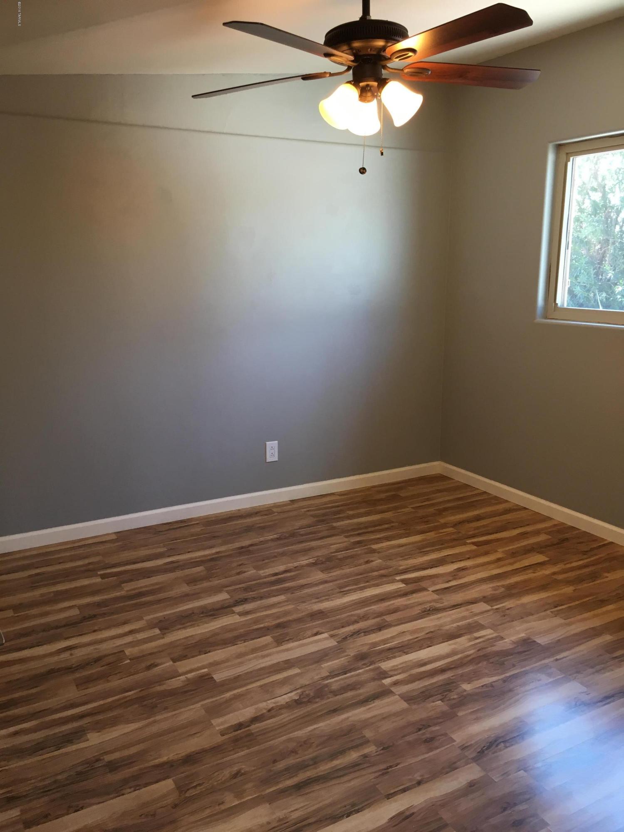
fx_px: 697
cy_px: 416
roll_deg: -0.1
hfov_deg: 48.2
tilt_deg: -11.0
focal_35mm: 29
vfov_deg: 61.7
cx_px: 312
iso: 50
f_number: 2.2
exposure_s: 1/30
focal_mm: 4.15
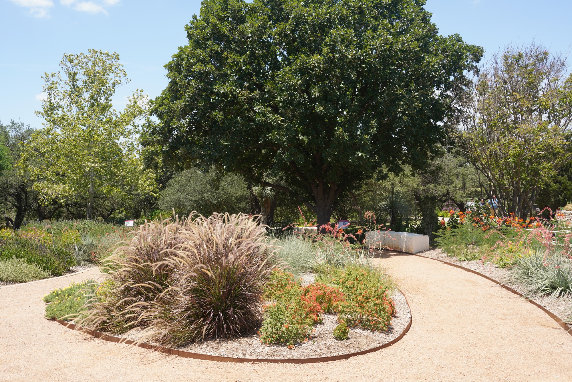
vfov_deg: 38.9
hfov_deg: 55.8
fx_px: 540
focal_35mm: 34
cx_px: 286
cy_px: 191
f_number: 13
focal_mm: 34
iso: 100
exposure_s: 1/60
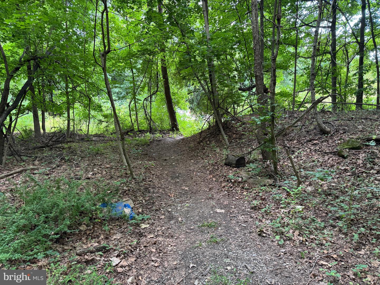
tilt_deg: -13.8
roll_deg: -0.2
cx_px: 190
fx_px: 263
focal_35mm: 24
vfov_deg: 56.8
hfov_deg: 71.6
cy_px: 142
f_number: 1.78
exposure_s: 1/117
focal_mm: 6.76
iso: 200
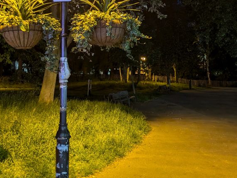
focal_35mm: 53
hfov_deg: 36.1
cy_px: 41
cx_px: 129
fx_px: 363
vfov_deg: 27.1
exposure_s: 1/25
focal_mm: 5.43
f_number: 1.89
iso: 531
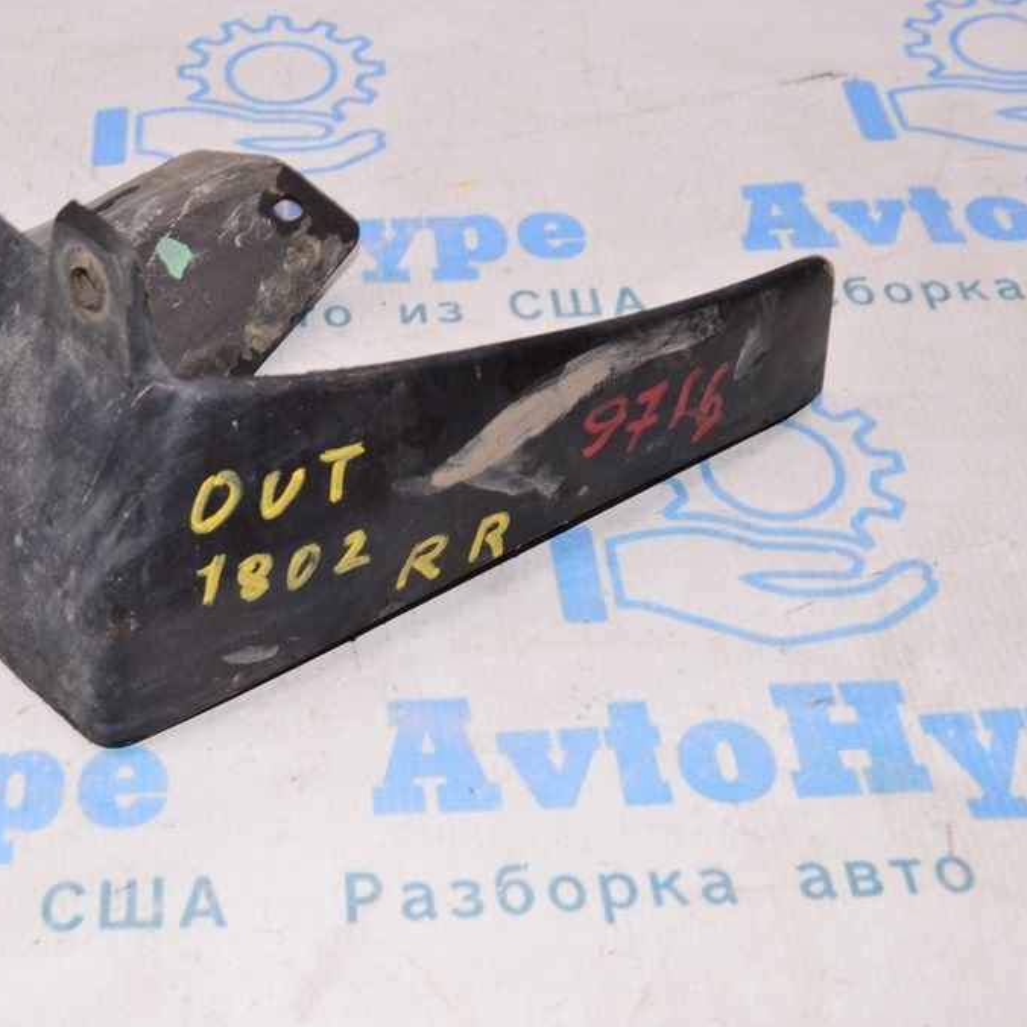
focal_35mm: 54
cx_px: 276
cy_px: 514
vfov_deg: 31.6
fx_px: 1813
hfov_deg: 31.2
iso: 1600
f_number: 8
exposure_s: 1/125
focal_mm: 28
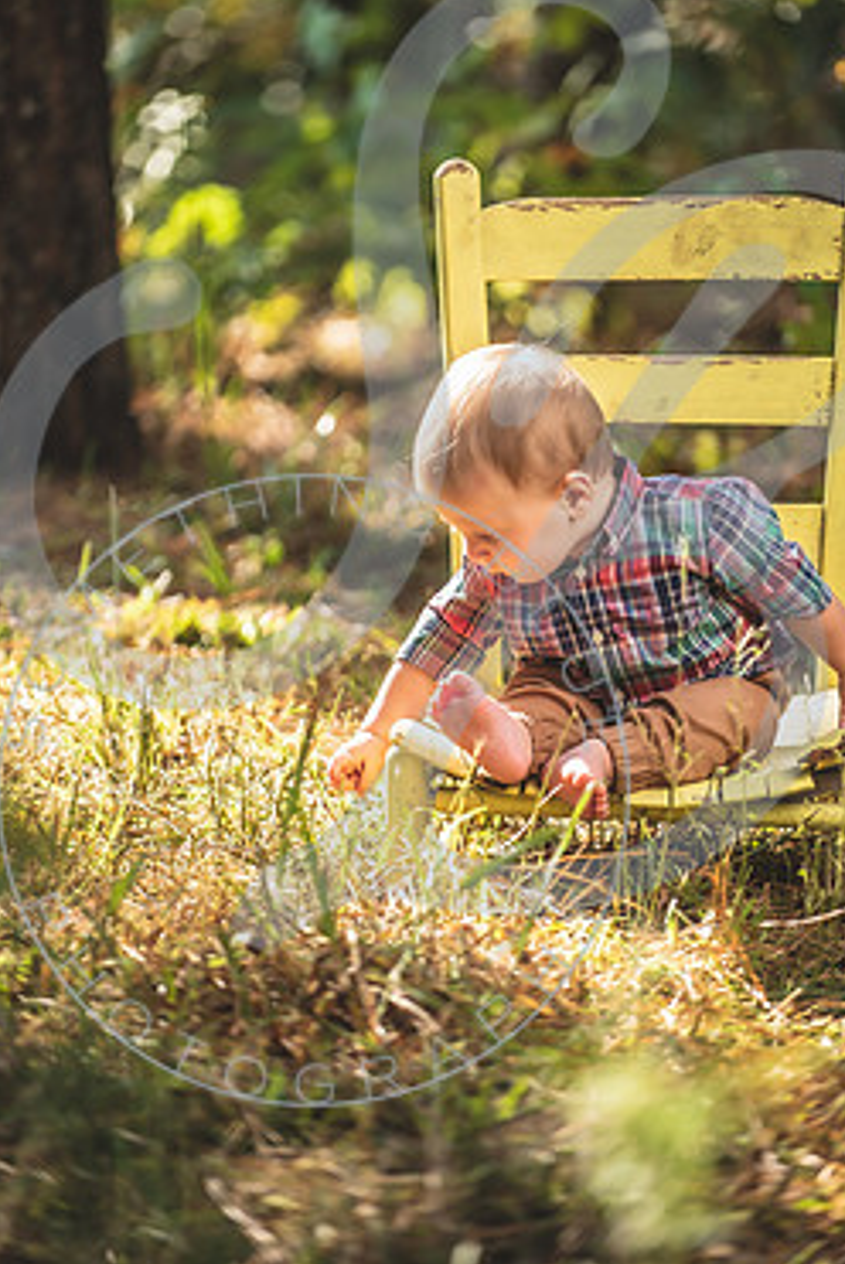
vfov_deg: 10.0
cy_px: 531
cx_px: 467
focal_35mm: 206
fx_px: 7239
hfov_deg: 6.7
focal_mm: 170
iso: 100
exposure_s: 1/250
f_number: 2.8
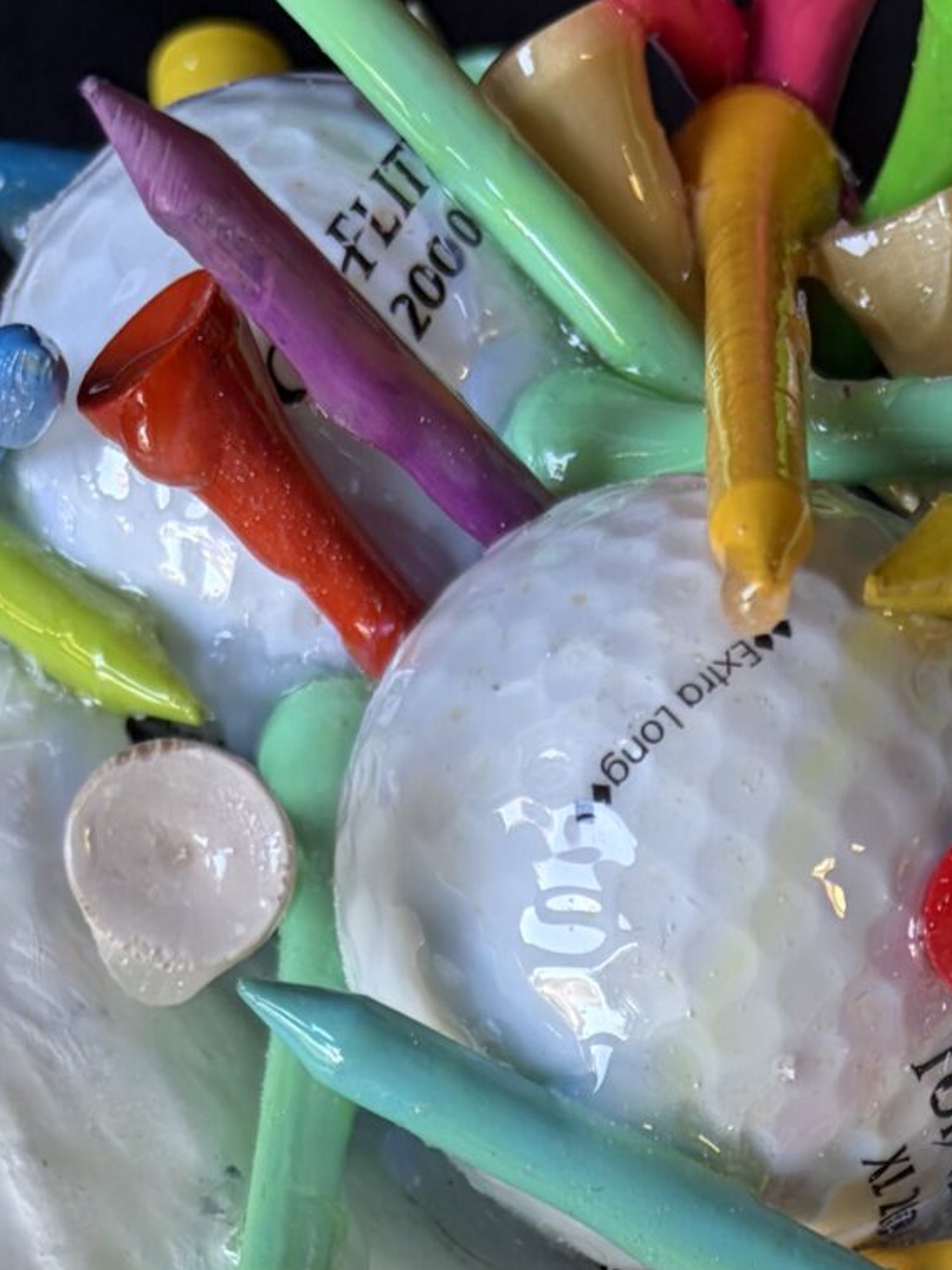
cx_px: 667
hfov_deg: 16.7
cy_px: 1974
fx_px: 3227
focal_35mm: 88
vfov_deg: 19.1
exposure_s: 1/120
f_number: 1.6
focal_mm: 5.96
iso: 50
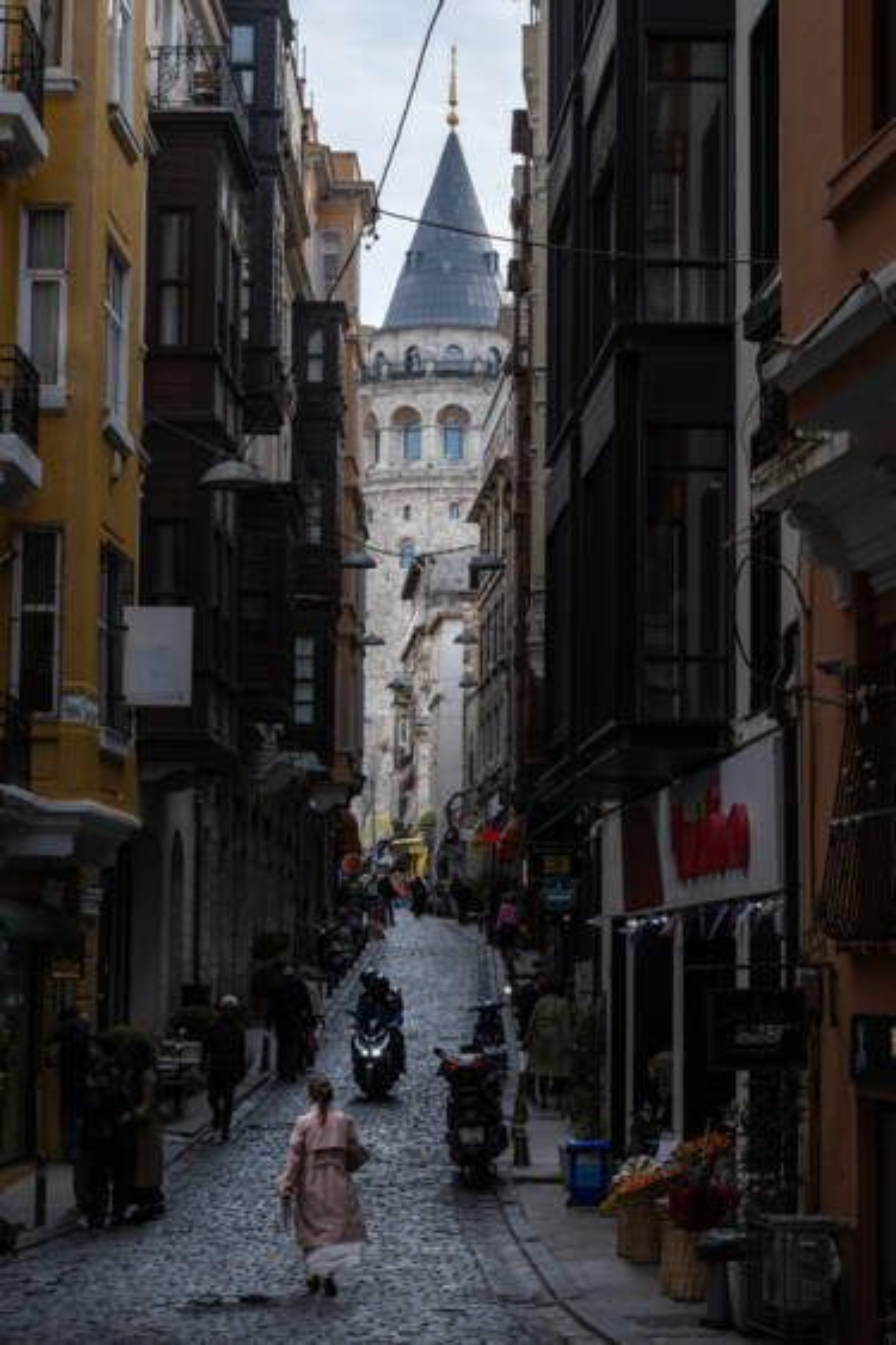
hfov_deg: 18.2
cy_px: 672
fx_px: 2802
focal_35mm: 75
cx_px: 448
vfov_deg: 27.0
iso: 160
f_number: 11
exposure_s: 1/100
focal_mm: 50
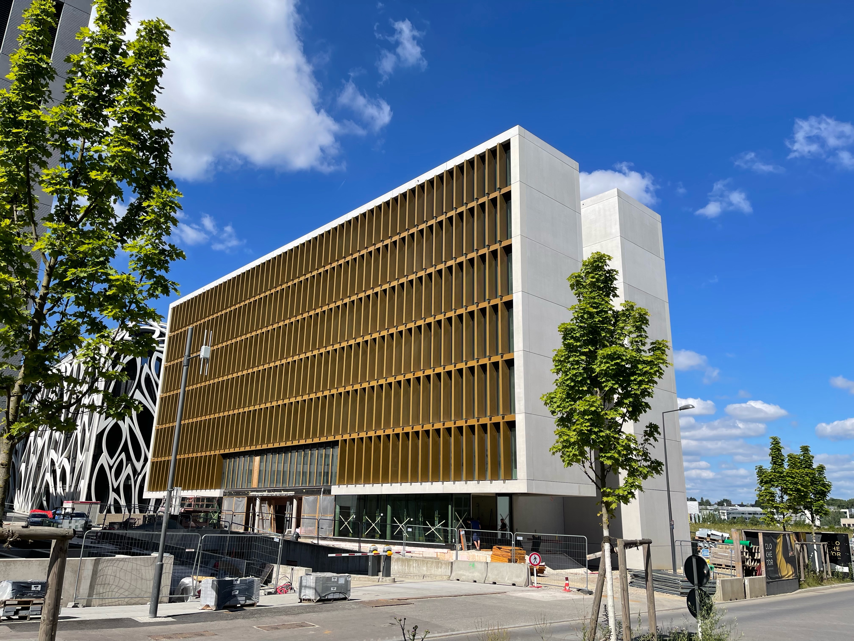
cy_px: 320
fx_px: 641
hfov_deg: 67.3
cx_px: 427
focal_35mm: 26
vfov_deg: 53.1
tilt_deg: +17.5
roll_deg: -0.3
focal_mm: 5.1
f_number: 1.6
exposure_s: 1/3257
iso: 32
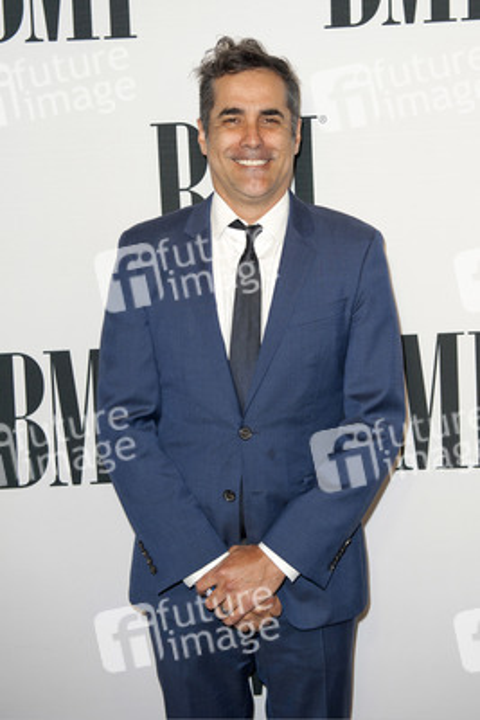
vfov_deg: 41.1
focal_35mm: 48
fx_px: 959
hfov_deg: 28.1
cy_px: 360
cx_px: 240
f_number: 4
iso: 500
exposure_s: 1/400
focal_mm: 48
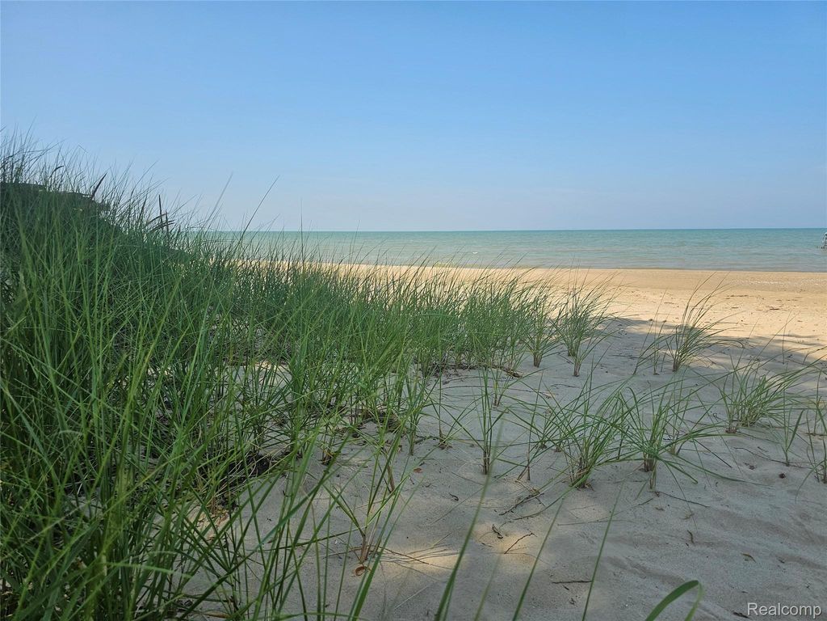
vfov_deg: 58.9
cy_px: 310
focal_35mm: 23
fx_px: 549
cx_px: 414
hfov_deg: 73.9
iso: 32
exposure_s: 1/2000
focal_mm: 6.3
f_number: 1.7
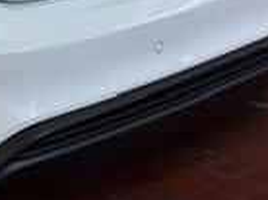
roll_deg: +2.6
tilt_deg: -14.9
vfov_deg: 11.7
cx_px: -117
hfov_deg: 15.2
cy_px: -101
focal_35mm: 121
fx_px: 935
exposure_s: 1/50
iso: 125
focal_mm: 5.96
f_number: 1.6
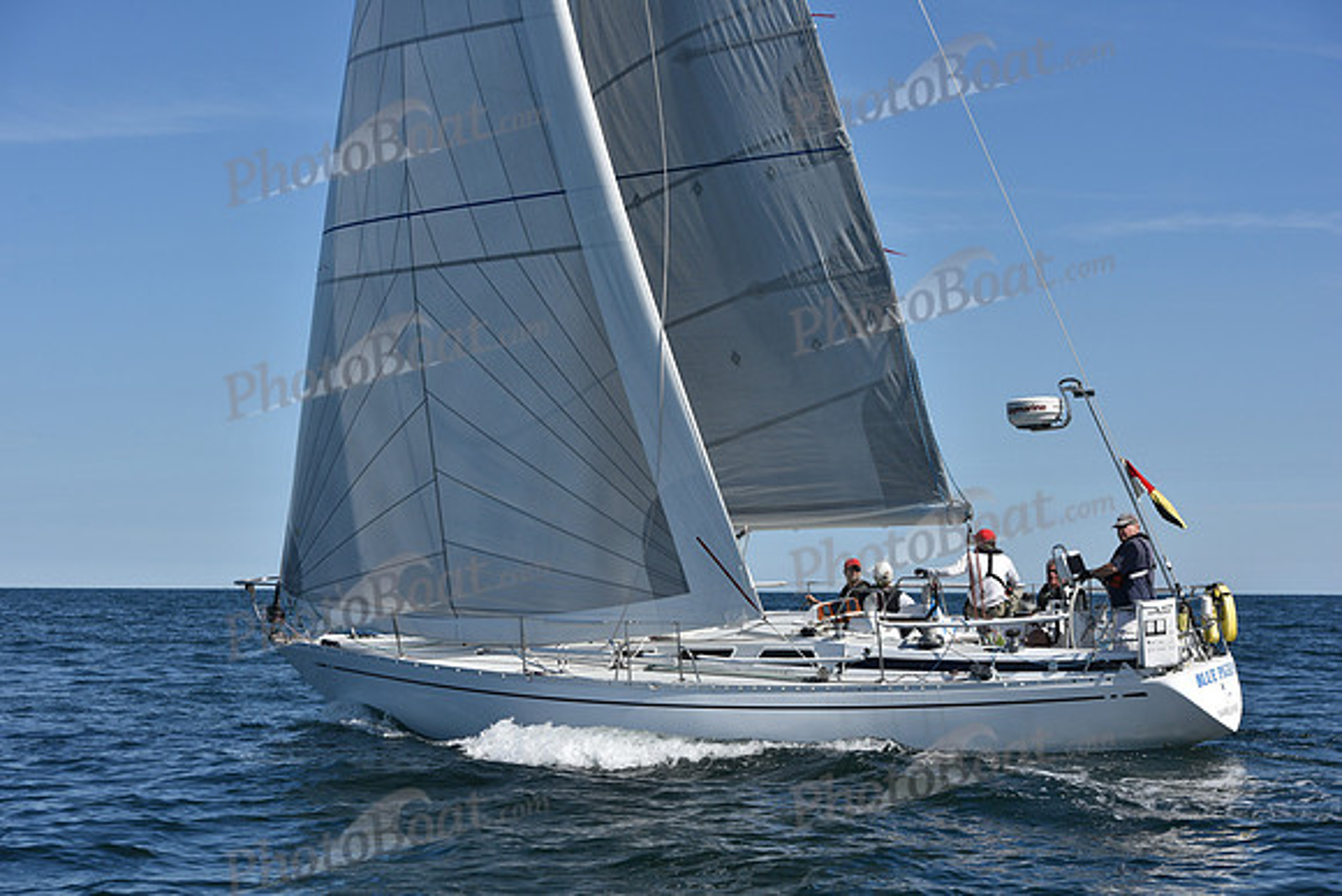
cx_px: 671
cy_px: 448
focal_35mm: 70
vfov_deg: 19.5
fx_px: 2610
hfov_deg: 28.8
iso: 250
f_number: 7.1
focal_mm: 70
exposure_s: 1/1600
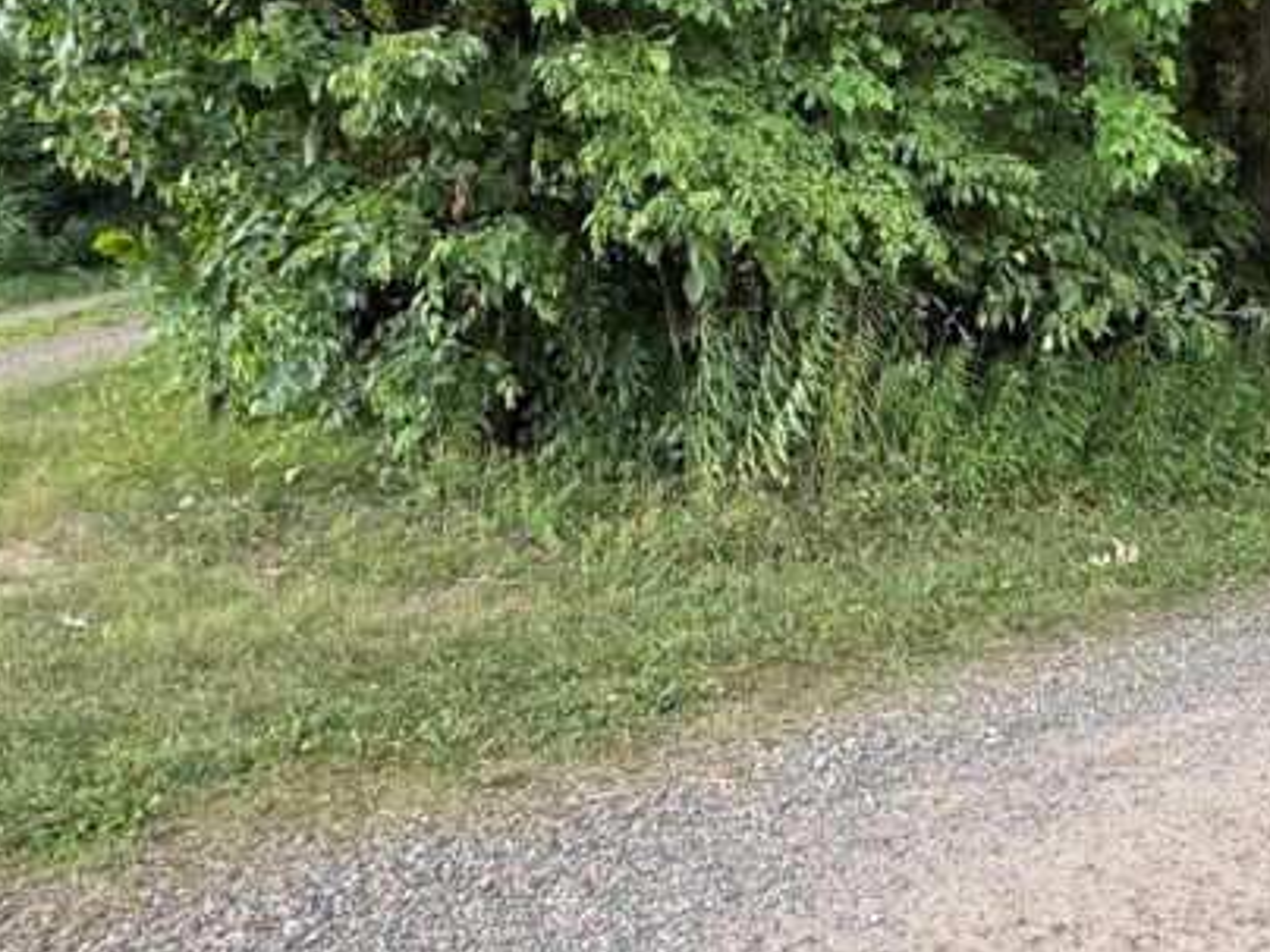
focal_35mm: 37
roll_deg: -0.9
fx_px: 1357
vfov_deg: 37.5
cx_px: 1001
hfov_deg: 47.6
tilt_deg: -0.8
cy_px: 211
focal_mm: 2.22
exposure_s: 1/99
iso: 160
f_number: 2.2
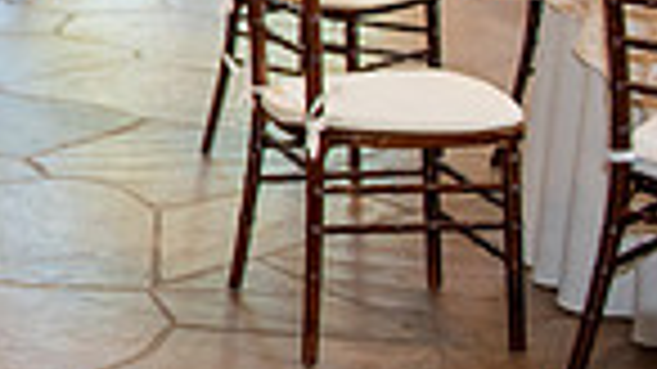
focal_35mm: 100
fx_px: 1741
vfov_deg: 11.8
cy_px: -97
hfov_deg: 16.8
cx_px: -608
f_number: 3.5
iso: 1600
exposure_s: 1/125
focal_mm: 24
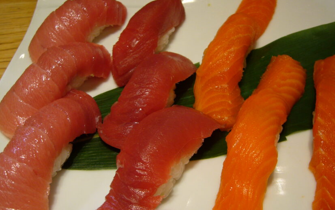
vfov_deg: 28.0
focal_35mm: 46
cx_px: 182
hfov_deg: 43.5
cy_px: 116
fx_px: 420
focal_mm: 5.8
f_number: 2.8
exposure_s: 1/50
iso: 100
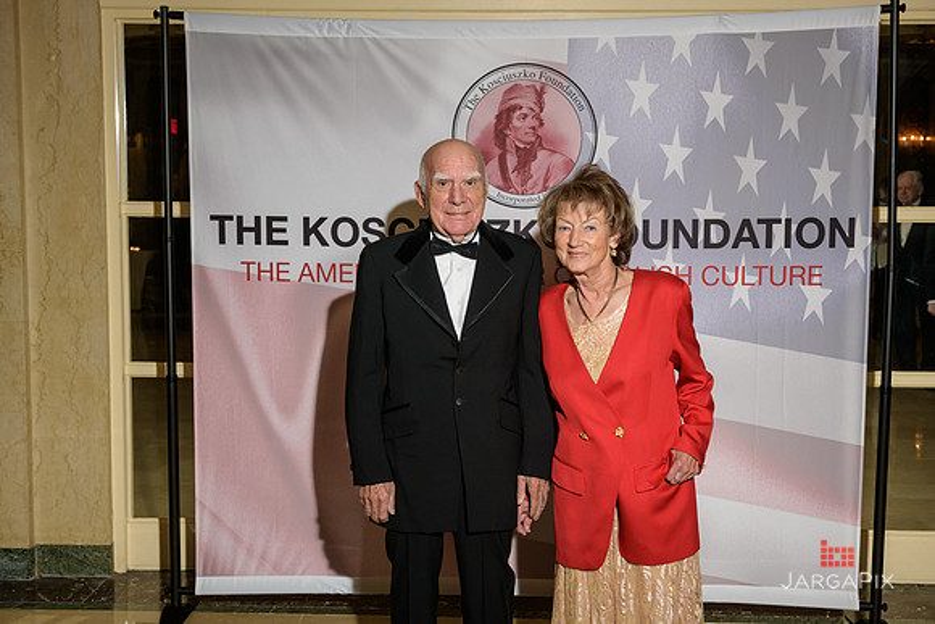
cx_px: 468
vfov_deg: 29.9
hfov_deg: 43.6
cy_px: 312
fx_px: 1169
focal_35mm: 45
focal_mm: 45
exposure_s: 1/100
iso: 800
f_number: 5
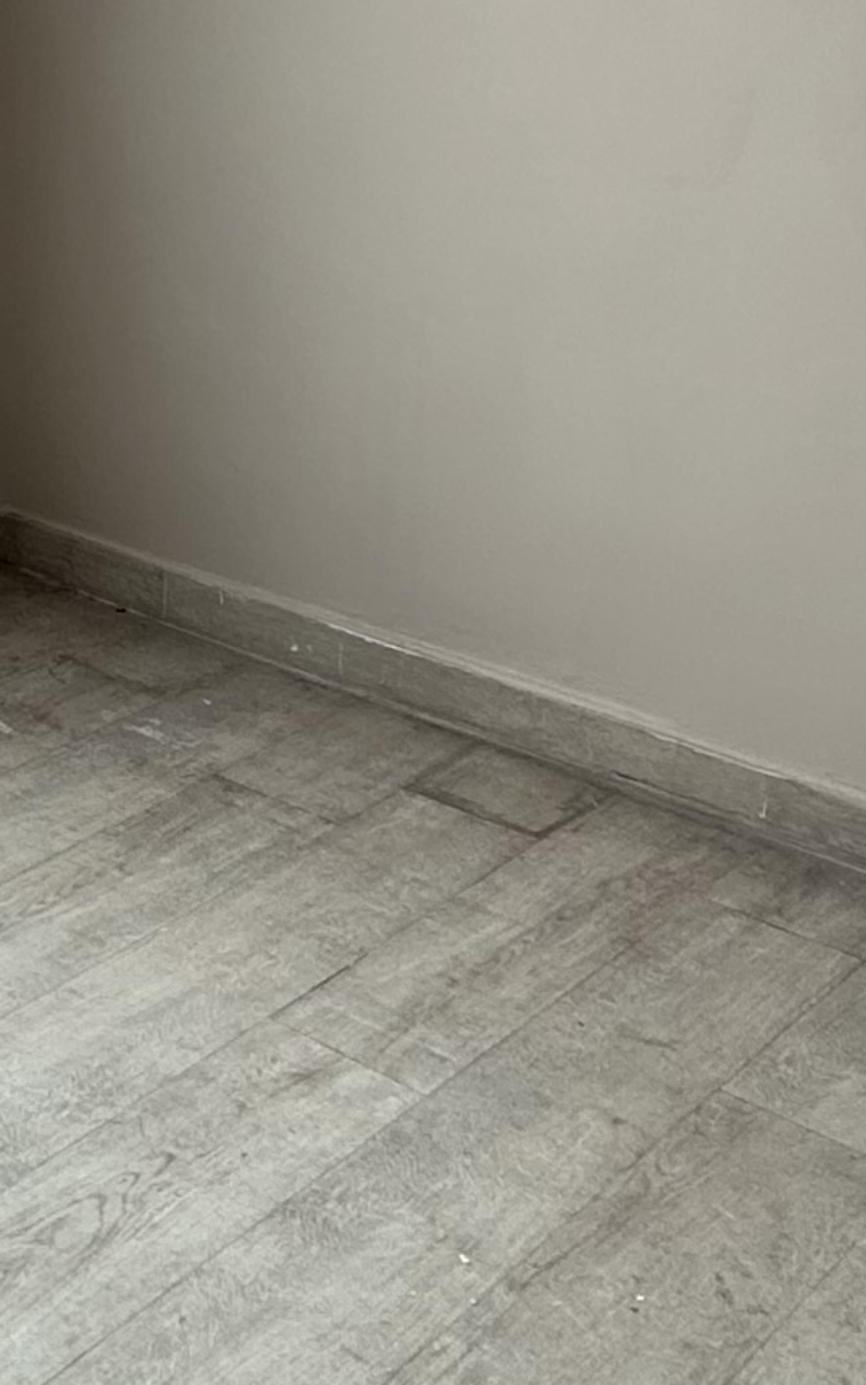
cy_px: 357
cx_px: -189
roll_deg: +0.2
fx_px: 2190
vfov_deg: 34.4
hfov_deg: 20.8
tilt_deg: -15.7
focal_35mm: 58
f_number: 2.2
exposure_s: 1/108
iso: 40
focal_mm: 2.22
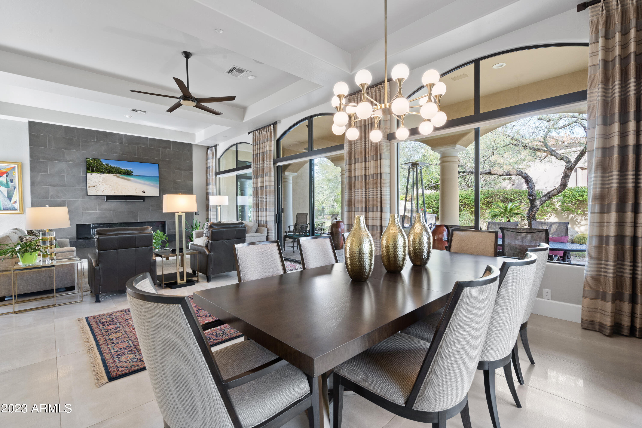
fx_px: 285
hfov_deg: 96.7
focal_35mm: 16
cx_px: 321
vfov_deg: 73.7
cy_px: 214
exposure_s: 1/5
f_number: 11
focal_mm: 16
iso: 500
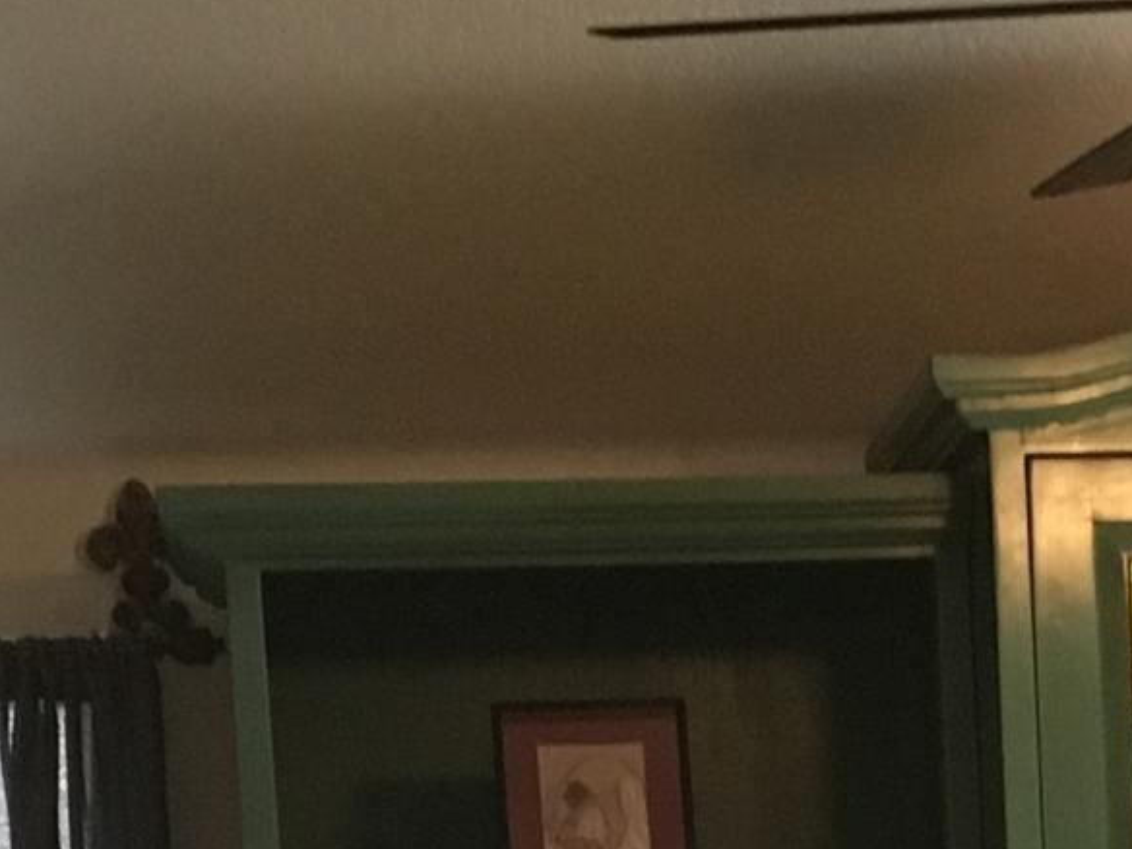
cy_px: 1795
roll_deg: +1.8
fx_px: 4873
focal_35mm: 149
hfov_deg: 13.0
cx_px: 1196
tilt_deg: -8.3
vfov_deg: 9.2
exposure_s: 1/30
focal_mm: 4.15
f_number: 2.2
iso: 125
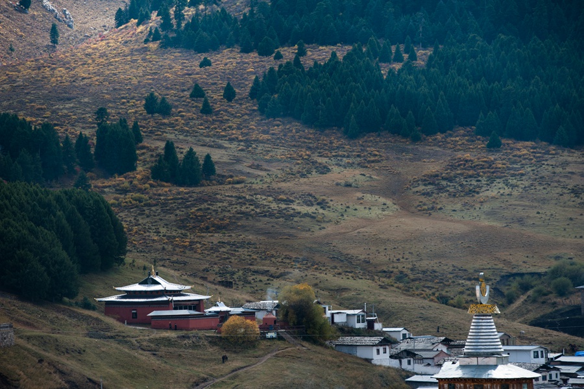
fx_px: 3243
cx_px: 292
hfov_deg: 10.3
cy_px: 194
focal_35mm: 200
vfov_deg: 6.9
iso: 200
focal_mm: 200
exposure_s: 1/400
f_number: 5.6
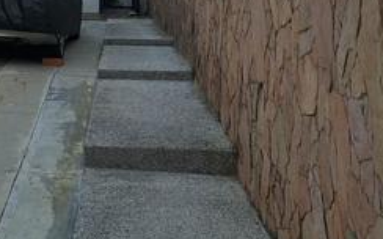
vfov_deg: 18.0
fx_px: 667
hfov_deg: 30.7
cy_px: -121
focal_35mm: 64
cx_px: 42
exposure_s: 1/1055
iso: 40
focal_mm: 5.54
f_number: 1.8
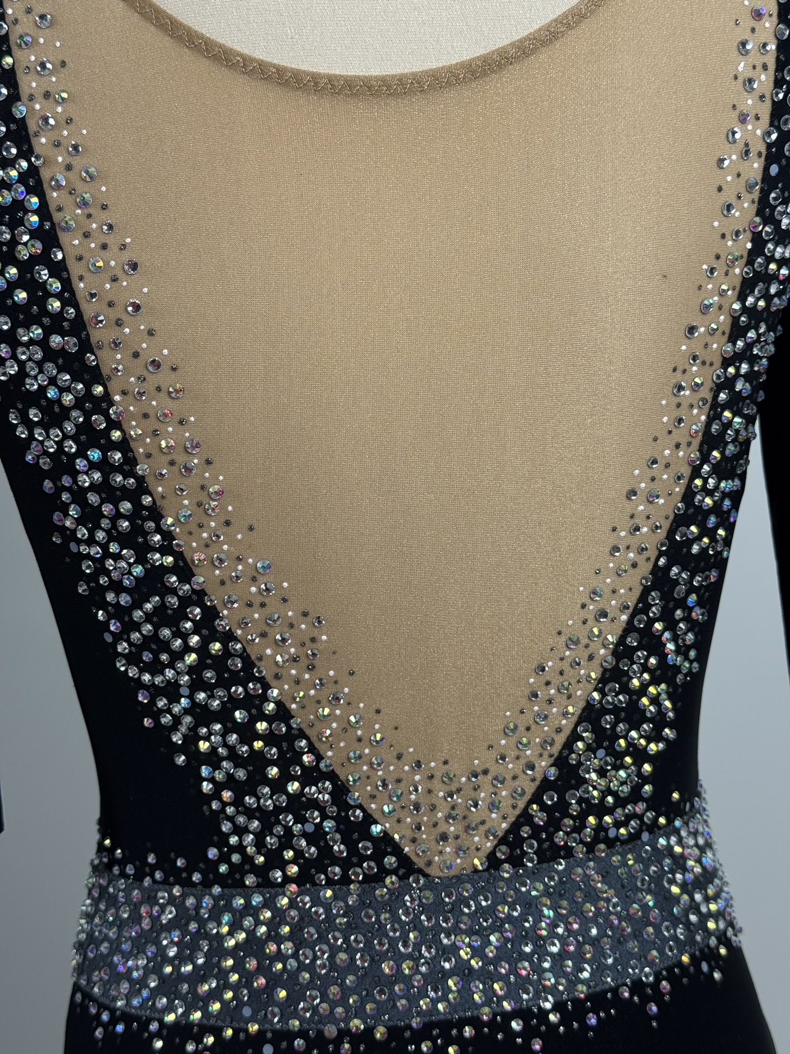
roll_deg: +2.3
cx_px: 395
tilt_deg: -5.5
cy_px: 527
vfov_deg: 39.7
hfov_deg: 30.3
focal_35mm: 48
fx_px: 1461
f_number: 1.78
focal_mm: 6.76
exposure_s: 1/100
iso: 100
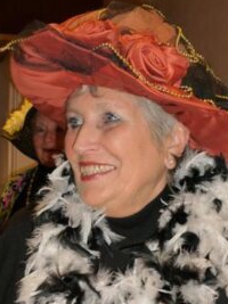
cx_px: 120
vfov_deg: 29.3
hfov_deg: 22.2
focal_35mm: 66
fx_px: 580
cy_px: 195
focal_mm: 7.8
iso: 160
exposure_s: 1/40
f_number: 4.3
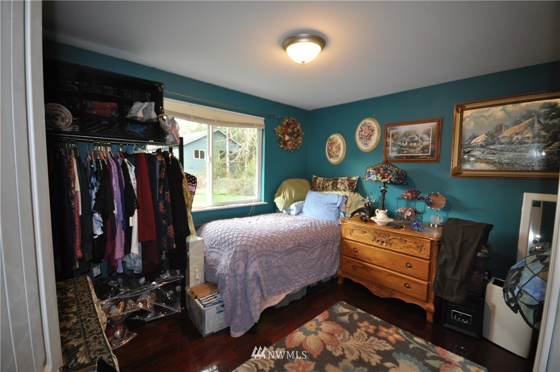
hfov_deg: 100.5
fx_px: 233
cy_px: 186
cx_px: 280
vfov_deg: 77.1
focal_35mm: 15
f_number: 4
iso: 800
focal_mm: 10
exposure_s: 1/60
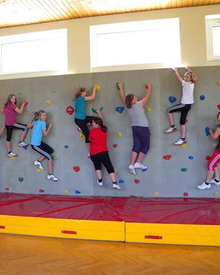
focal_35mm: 37
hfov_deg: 39.8
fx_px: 301
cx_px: 80
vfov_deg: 49.1
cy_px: 136
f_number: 2.7
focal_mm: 6
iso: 121
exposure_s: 1/61.5
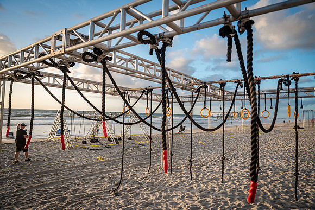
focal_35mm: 24
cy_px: 105
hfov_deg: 73.7
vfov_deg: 53.2
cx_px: 158
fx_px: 210
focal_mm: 24
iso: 500
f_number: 2.8
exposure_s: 1/1000
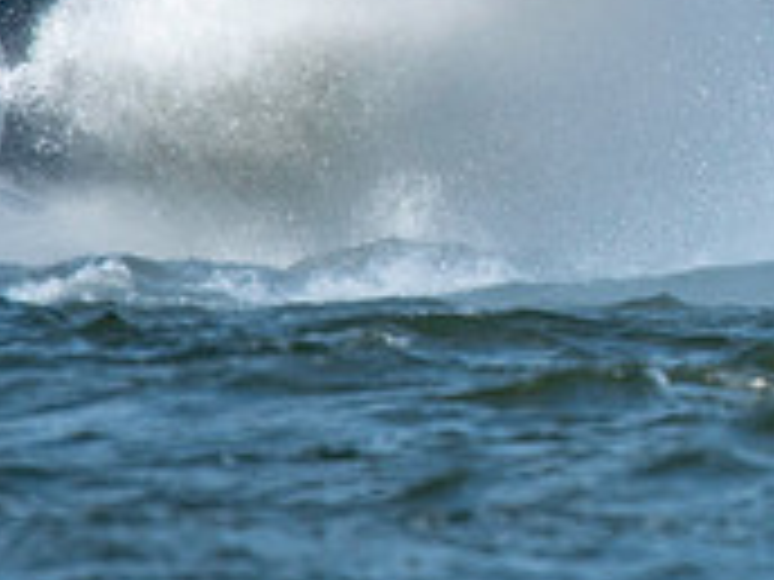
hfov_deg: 0.9
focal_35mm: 2324
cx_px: 1292
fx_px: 51964
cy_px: -133
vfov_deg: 0.6
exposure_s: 1/1600
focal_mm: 420
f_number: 5.6
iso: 500
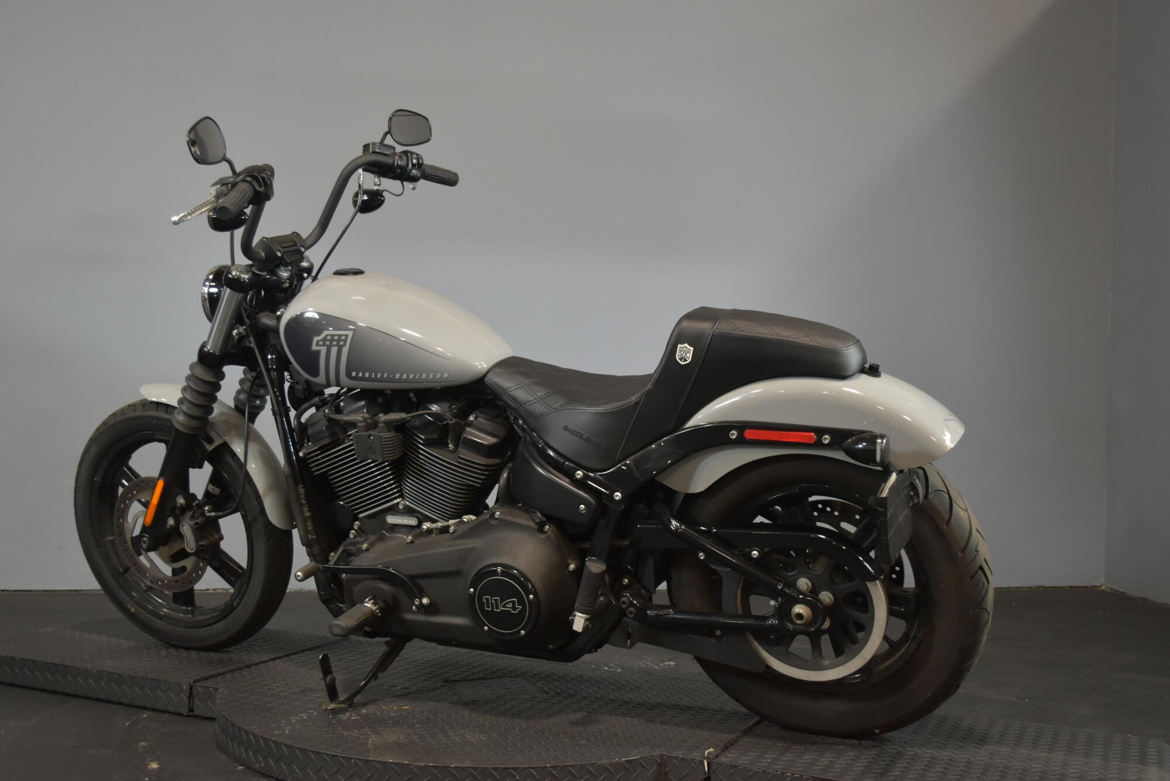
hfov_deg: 49.5
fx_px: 1268
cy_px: 390
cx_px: 585
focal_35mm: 39
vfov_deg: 34.2
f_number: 4.2
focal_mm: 26
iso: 1000
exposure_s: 1/30
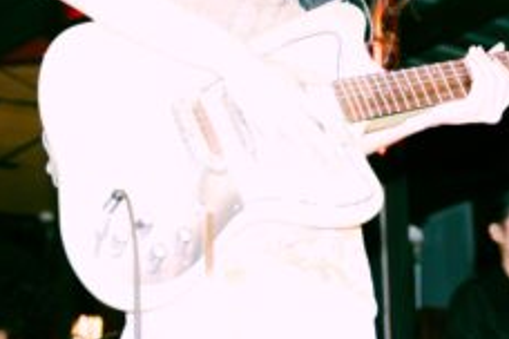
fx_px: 1711
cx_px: 371
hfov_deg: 16.8
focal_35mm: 121
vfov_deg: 10.9
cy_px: -152
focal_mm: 36
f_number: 2.8
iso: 800
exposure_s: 1/60
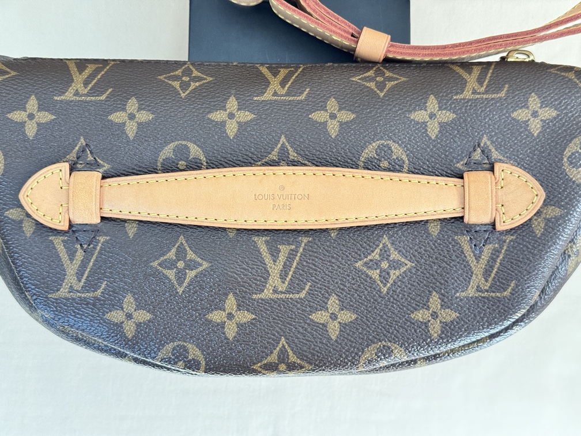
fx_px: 806
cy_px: 218
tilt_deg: -86.8
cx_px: 290
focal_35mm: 48
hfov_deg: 39.7
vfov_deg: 30.3
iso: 250
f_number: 1.78
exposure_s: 1/43
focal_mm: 6.86
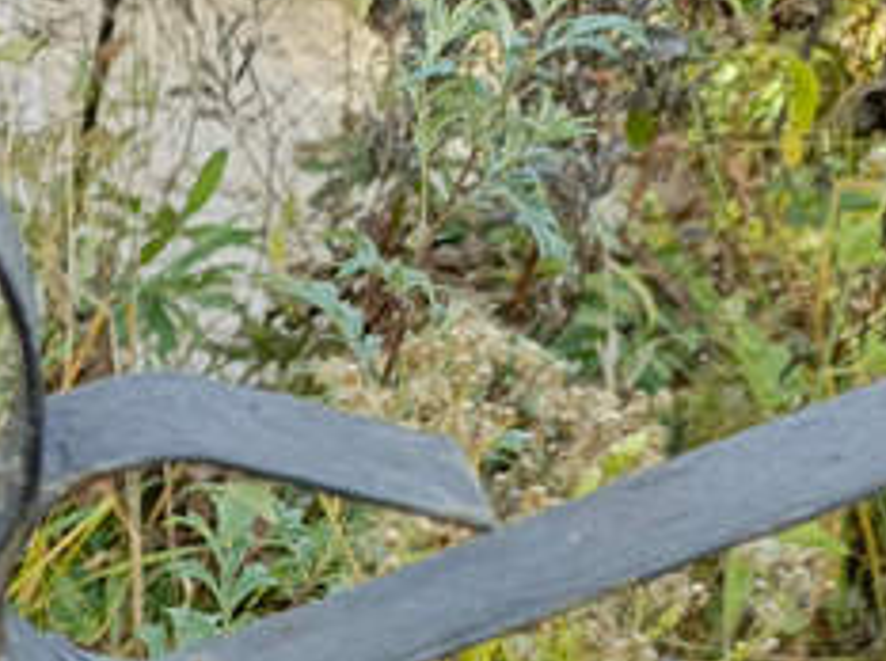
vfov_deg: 15.6
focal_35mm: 86
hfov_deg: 20.3
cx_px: -346
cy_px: 1018
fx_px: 2198
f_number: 1.69
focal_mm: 4.76
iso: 112
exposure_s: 1/204
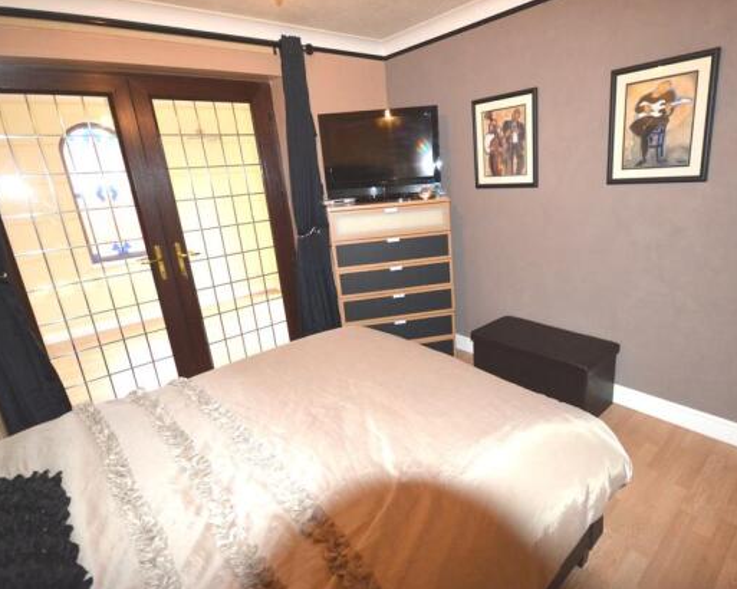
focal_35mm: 18
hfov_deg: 85.9
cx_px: 417
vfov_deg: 73.8
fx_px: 392
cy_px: 286
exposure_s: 1/60
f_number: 4
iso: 2000
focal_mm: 10
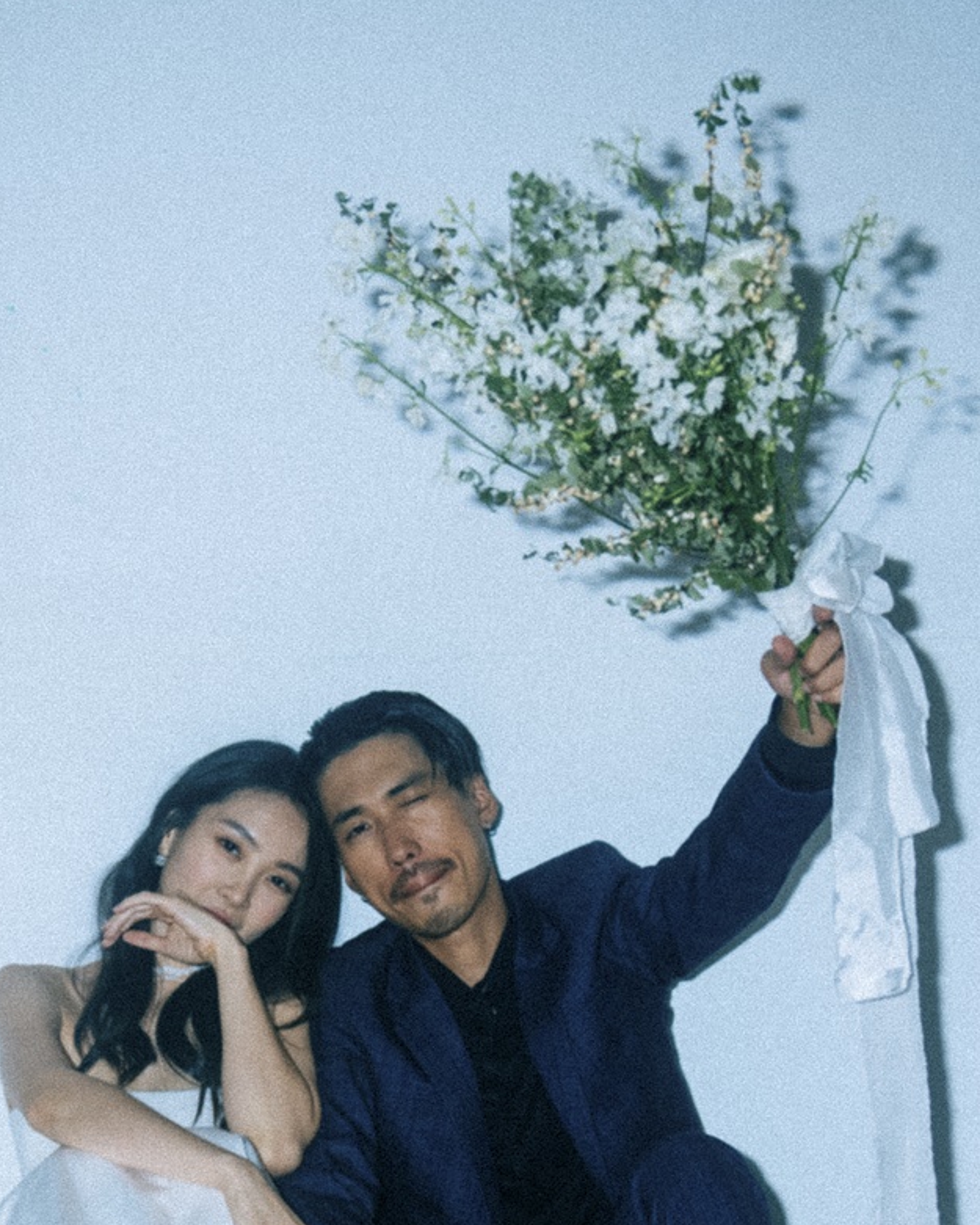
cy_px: 936
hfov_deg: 20.4
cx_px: 319
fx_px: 2719
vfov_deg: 25.1
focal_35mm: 75
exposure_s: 1/15
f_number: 3.2
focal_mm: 39
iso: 200
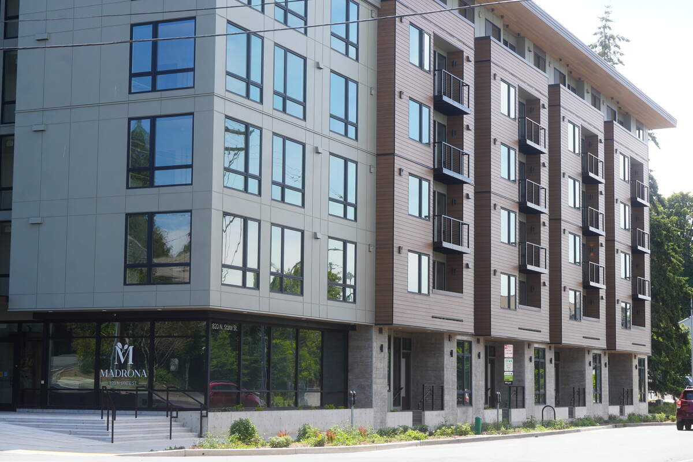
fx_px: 1347
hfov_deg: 28.8
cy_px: 231
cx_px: 346
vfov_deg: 19.5
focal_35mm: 70
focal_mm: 70
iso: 100
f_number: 6.3
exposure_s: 1/125
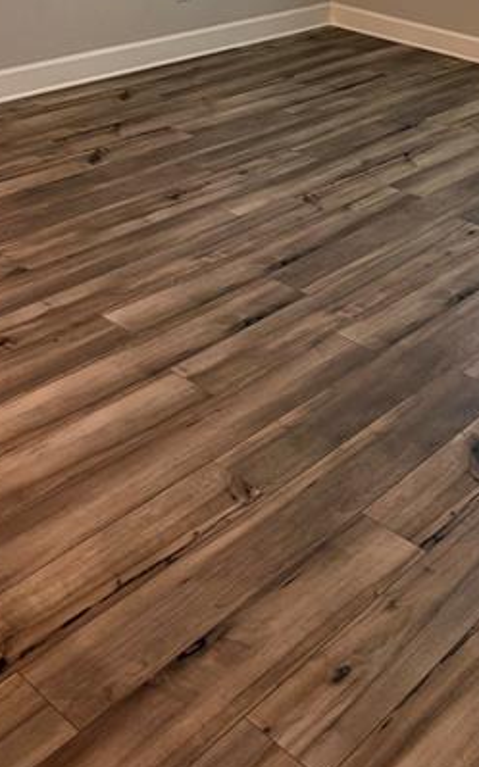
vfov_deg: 38.2
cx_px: 464
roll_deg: -4.3
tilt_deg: -15.0
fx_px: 1025
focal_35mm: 49
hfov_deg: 25.2
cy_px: 71
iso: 250
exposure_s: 1/60
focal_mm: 6.76
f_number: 1.78
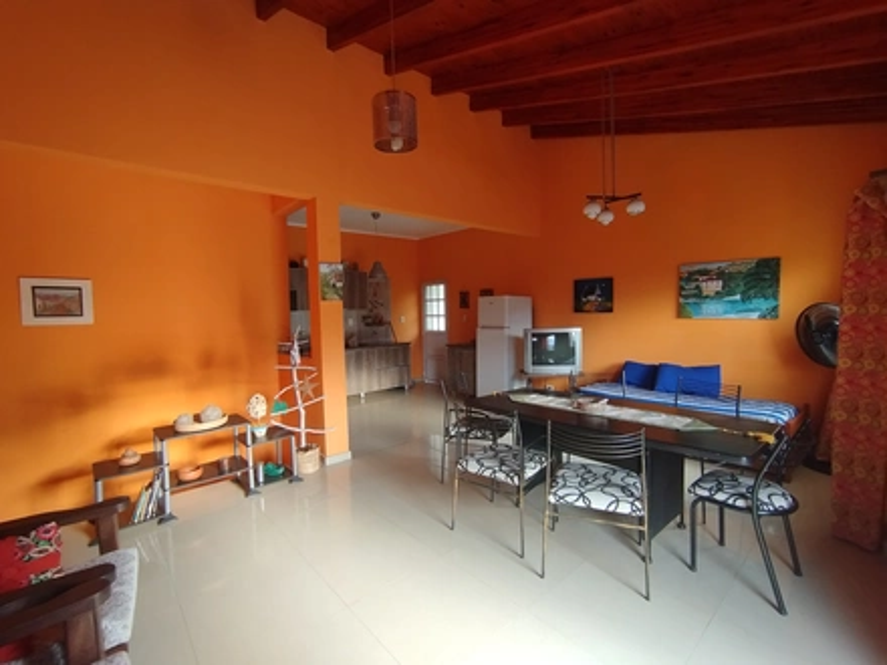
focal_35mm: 15
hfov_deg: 98.2
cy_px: 332
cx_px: 444
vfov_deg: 81.7
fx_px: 384
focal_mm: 1.65
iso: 80
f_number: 2.2
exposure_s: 1/33
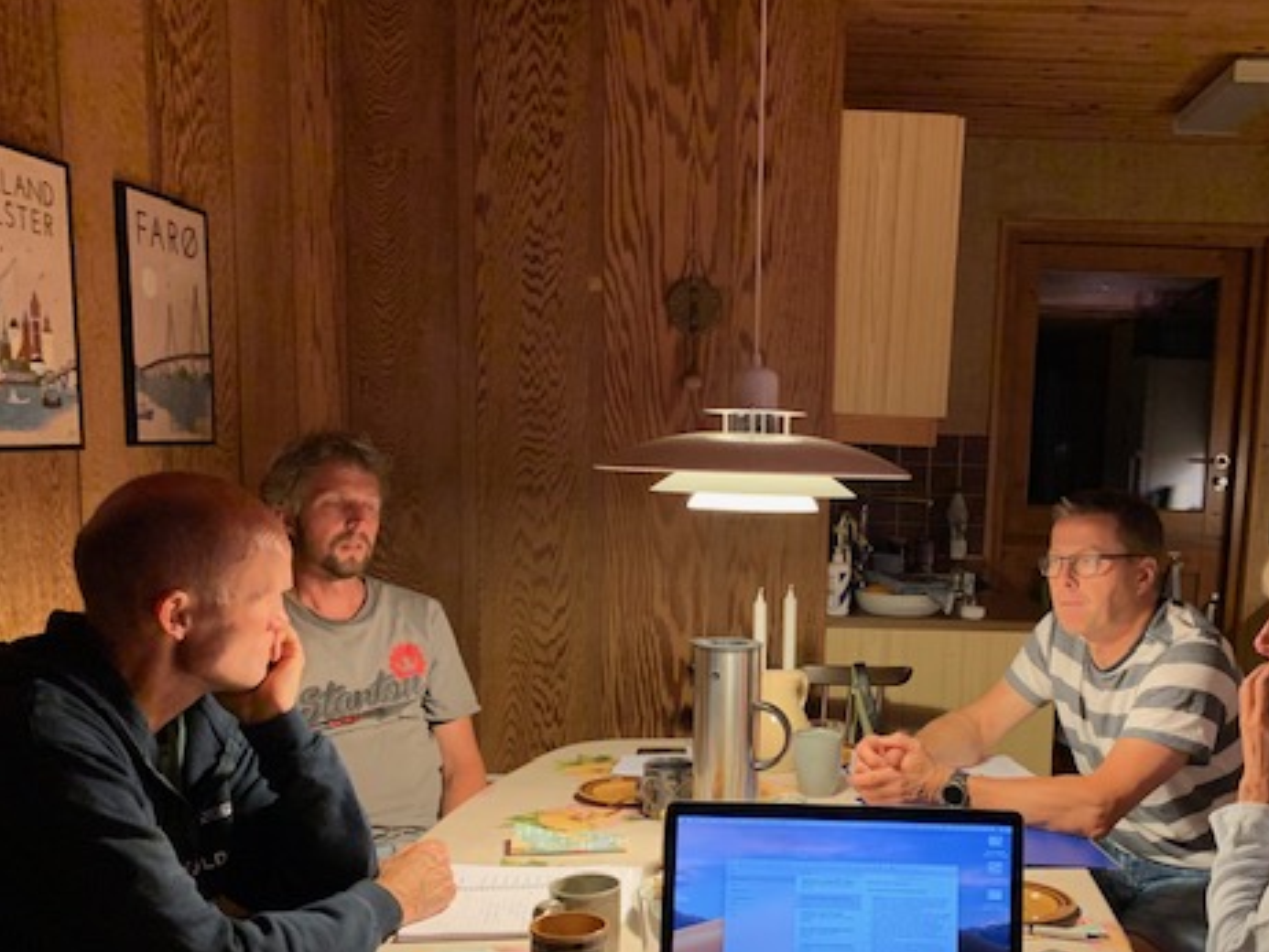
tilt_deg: -6.5
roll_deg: -1.1
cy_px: 650
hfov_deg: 50.5
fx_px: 1320
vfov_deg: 39.1
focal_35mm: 36
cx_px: 830
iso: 500
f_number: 1.8
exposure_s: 1/25
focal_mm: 4.25
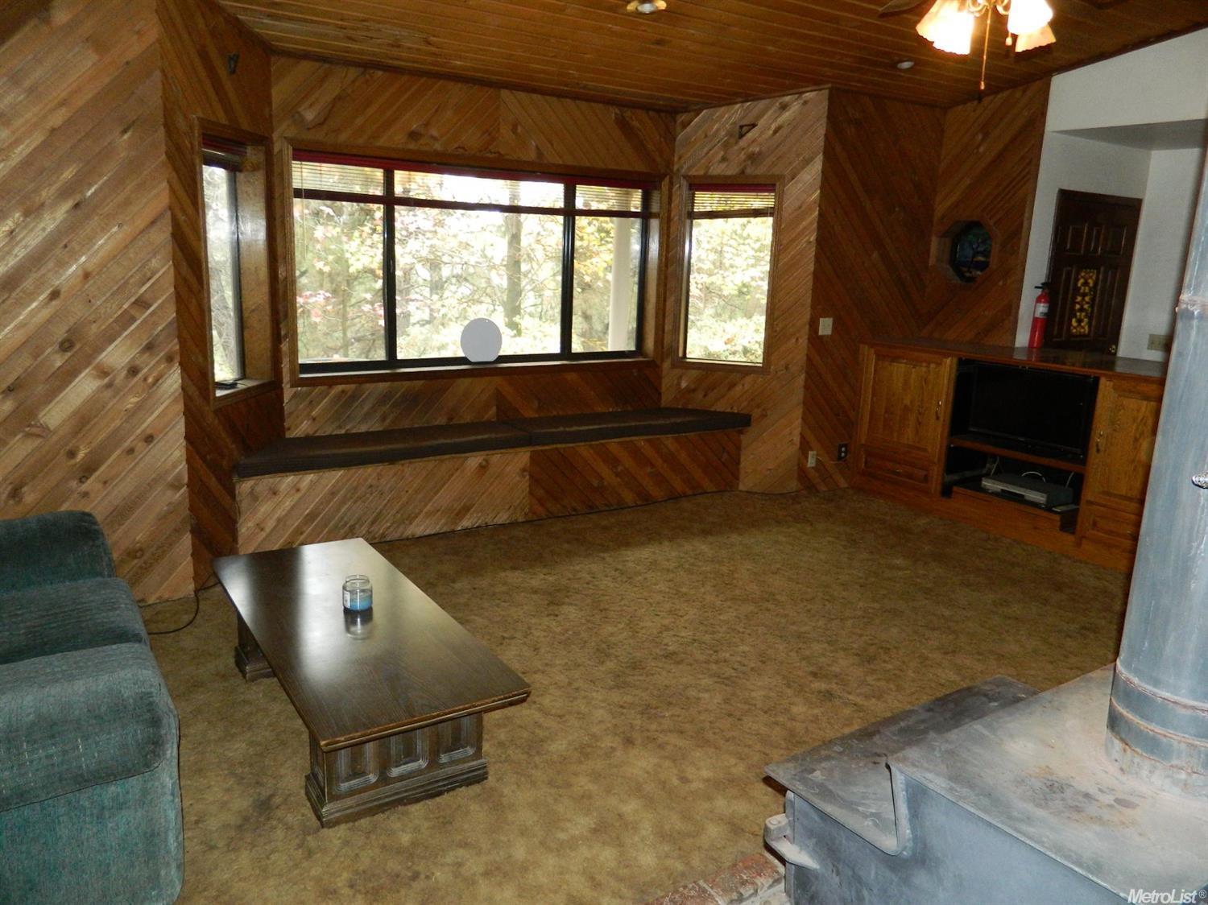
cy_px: 452
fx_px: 872
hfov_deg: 69.4
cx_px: 604
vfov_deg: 54.9
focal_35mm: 25
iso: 280
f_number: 3.1
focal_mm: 4.5
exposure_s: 1/30
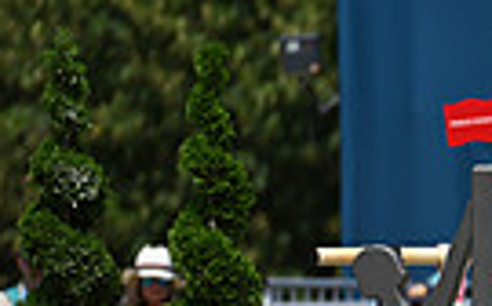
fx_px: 21146
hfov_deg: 1.3
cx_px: 1013
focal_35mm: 1579
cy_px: 235
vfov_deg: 0.8
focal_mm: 360
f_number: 4.5
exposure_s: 1/1250
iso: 100
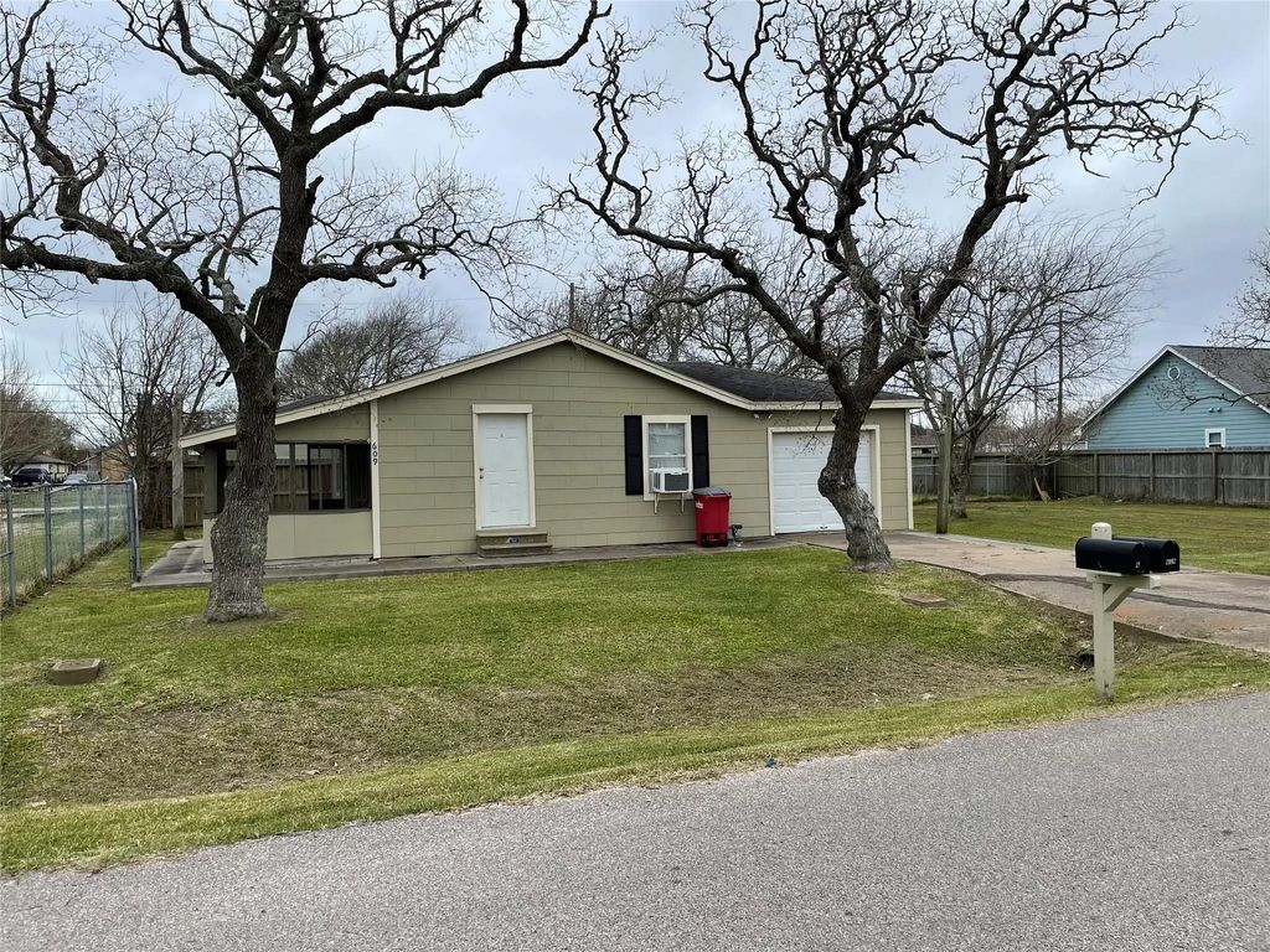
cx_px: 635
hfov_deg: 67.3
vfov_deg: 53.1
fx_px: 954
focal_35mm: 26
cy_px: 476
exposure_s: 1/2304
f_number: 1.6
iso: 32
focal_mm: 4.2
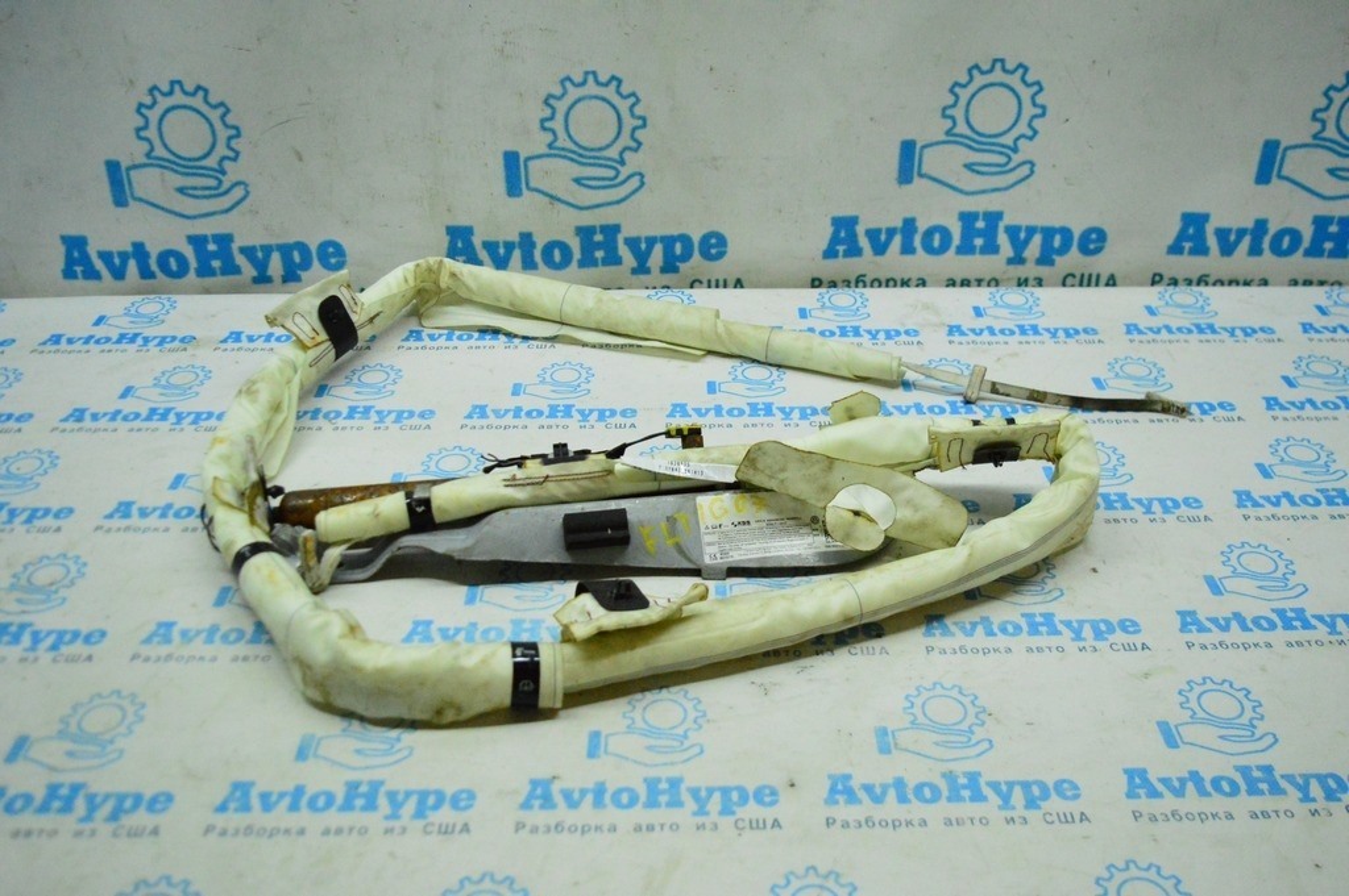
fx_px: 1236
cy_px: 448
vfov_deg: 39.9
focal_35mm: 33
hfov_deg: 57.3
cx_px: 674
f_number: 3.8
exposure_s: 1/1250
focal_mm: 22
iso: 6400
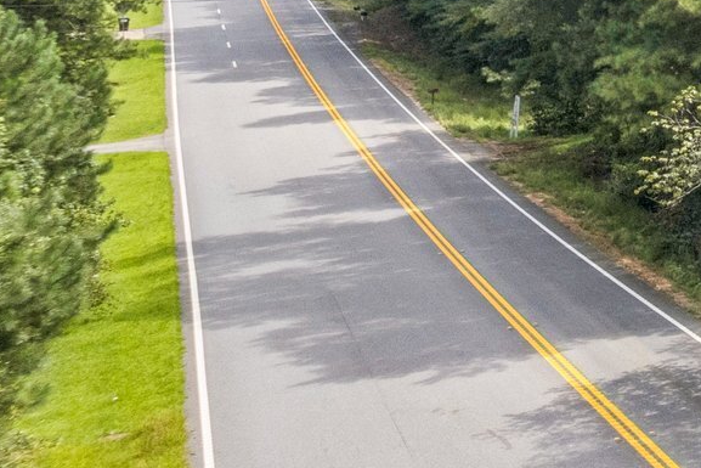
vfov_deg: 16.6
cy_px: -123
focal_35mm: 78
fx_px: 1519
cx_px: 1217
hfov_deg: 19.9
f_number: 2.8
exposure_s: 1/3000
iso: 100
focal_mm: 8.38
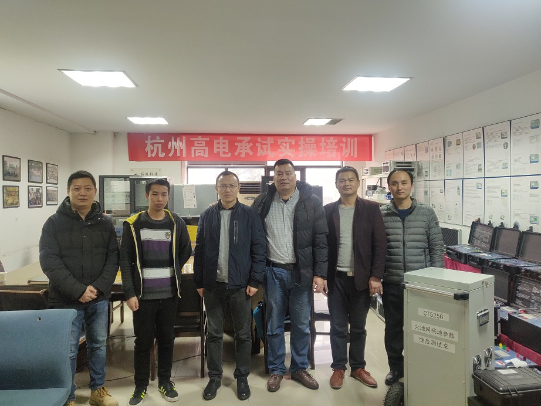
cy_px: 203
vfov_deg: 54.9
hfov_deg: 69.4
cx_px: 270
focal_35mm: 25
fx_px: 391
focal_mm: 4.25
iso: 400
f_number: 1.7
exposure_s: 1/20
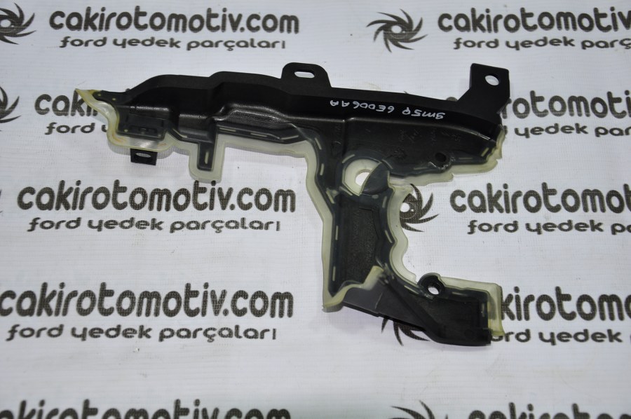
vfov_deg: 18.9
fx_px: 1261
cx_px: 316
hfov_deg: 28.1
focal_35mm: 72
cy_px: 210
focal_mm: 48
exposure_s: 1/60
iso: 200
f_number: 4.8
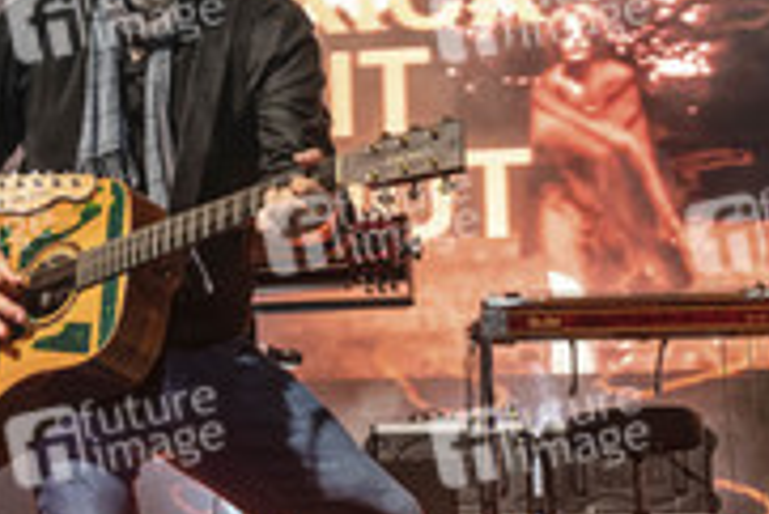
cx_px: 2
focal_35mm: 97
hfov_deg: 20.4
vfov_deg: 14.1
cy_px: 331
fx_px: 2074
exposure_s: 1/320
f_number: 6.3
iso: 1600
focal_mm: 39
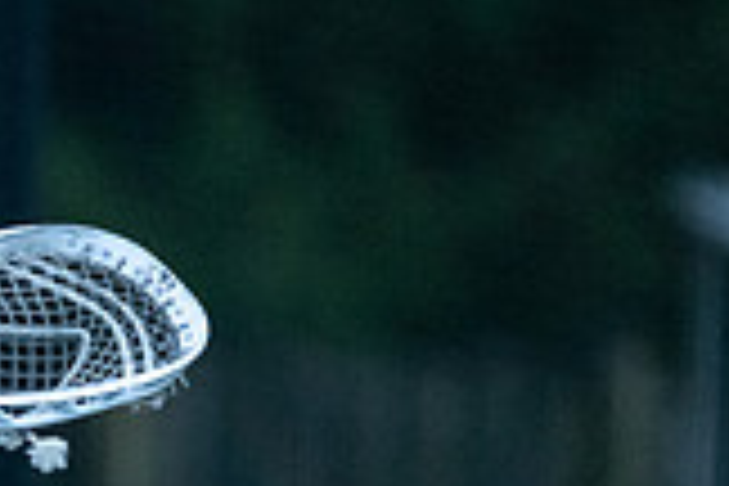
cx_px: -651
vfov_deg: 0.7
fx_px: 39343
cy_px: 598
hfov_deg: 1.1
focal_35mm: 1943
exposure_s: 1/1000
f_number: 2.8
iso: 10000
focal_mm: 400
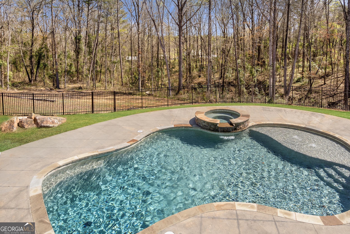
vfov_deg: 59.5
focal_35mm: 21
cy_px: 117
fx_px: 204
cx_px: 175
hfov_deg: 81.2
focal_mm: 21
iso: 400
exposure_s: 1/1000
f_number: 8
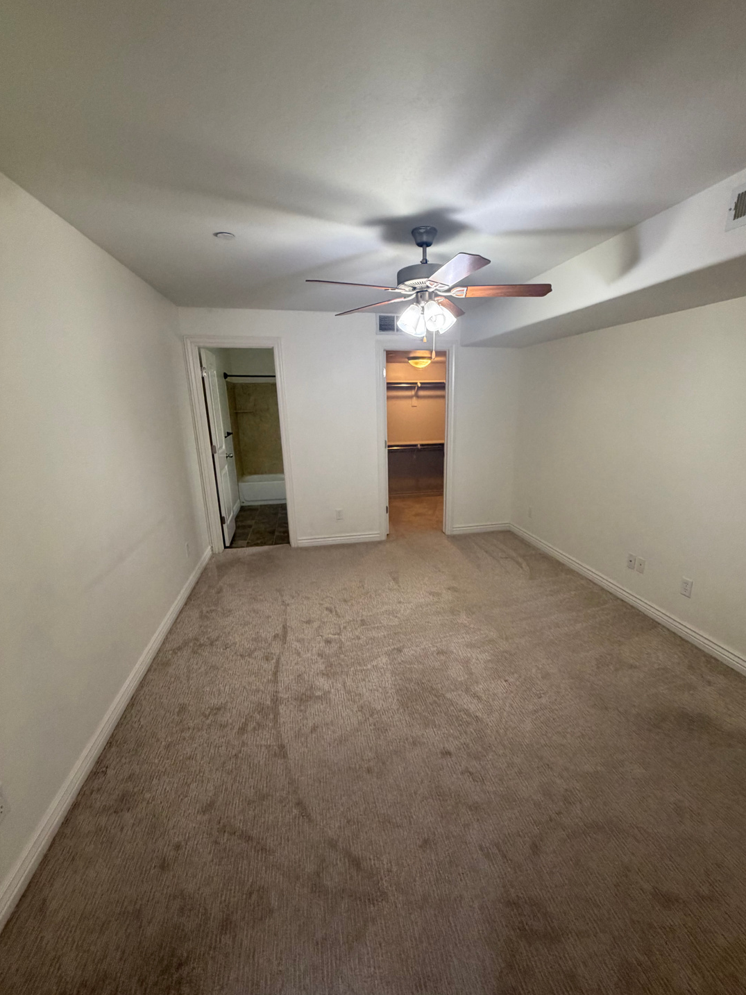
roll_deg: +0.7
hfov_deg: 81.6
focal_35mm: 15
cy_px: 523
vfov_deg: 98.1
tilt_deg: -18.5
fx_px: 431
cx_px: 398
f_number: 2.2
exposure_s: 1/60
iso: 250
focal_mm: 2.22
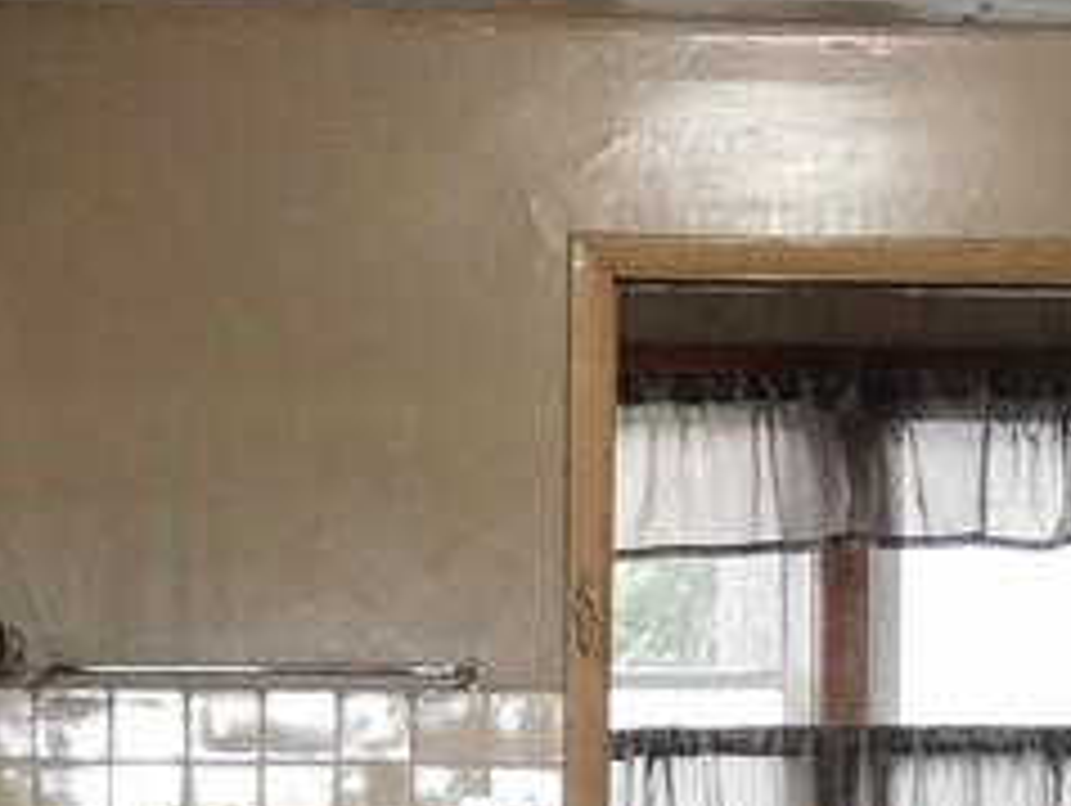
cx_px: 1071
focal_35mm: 258
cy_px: 1090
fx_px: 7990
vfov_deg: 5.7
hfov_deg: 7.6
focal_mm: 10.7
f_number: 4.2
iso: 400
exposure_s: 1/13
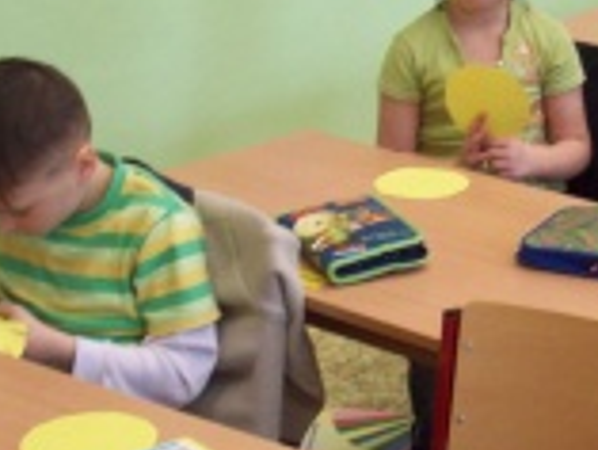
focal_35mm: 106
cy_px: 210
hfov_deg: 18.2
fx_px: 1833
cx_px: 537
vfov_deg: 14.0
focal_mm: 6.2
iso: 110
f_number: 2.8
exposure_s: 1/45
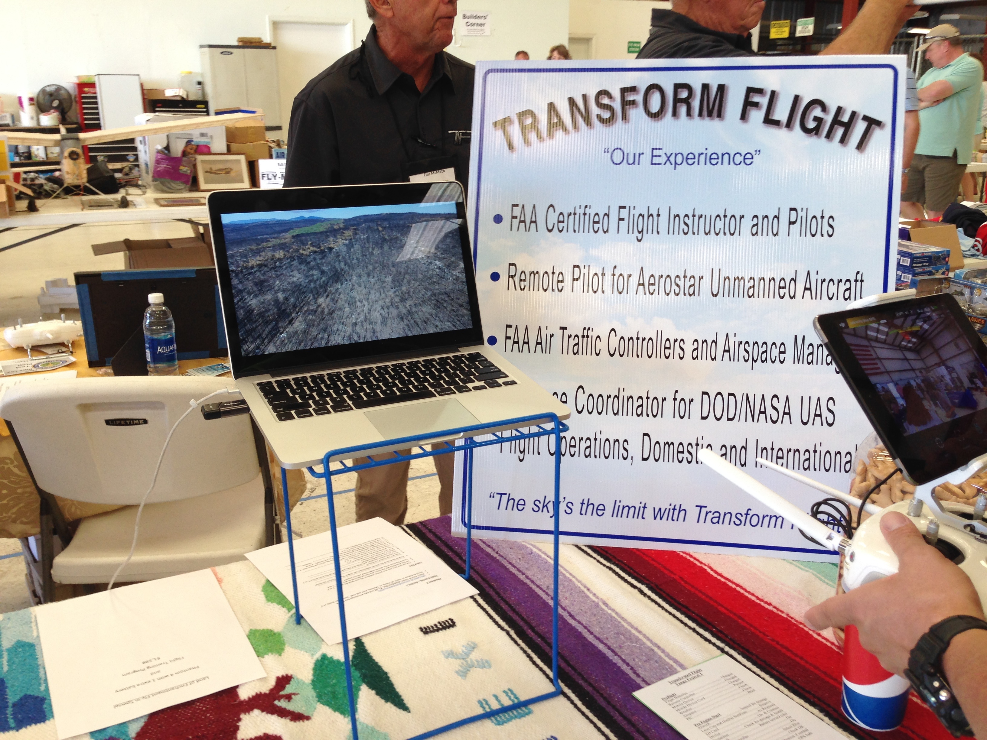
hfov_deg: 55.4
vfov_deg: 42.9
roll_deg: -0.1
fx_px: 941
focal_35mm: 33
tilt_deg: -18.8
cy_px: 370
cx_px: 494
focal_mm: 4.12
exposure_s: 1/60
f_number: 2.4
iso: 50
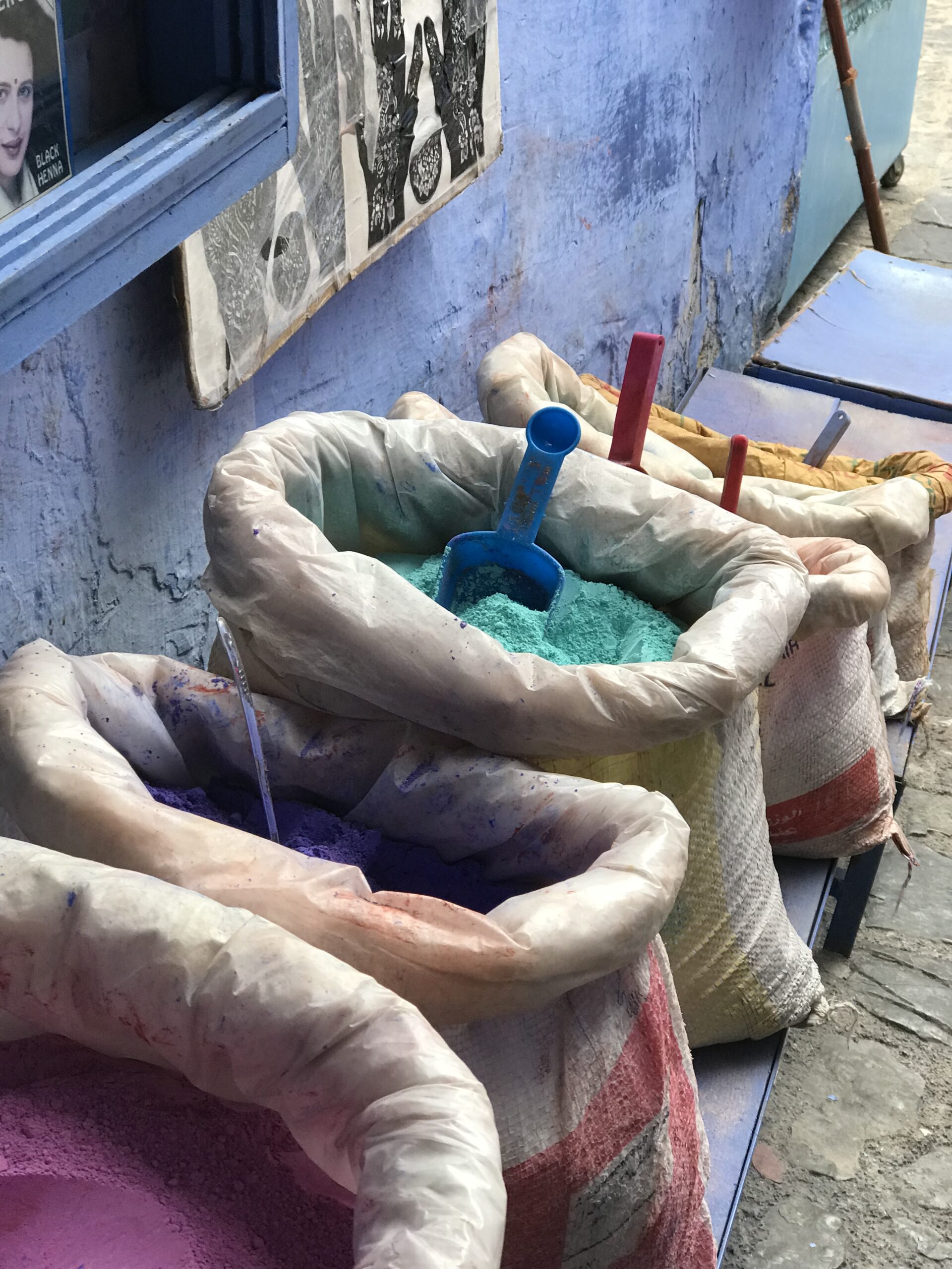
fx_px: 2090
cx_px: 476
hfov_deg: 25.7
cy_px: 634
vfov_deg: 33.8
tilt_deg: -30.0
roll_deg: +1.1
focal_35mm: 57
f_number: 2.8
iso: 50
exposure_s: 1/50
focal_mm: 6.6
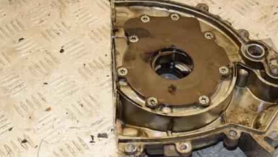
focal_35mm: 77
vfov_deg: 15.7
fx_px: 566
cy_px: 75
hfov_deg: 27.5
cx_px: 180
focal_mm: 35
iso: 800
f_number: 6.3
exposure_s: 1/200
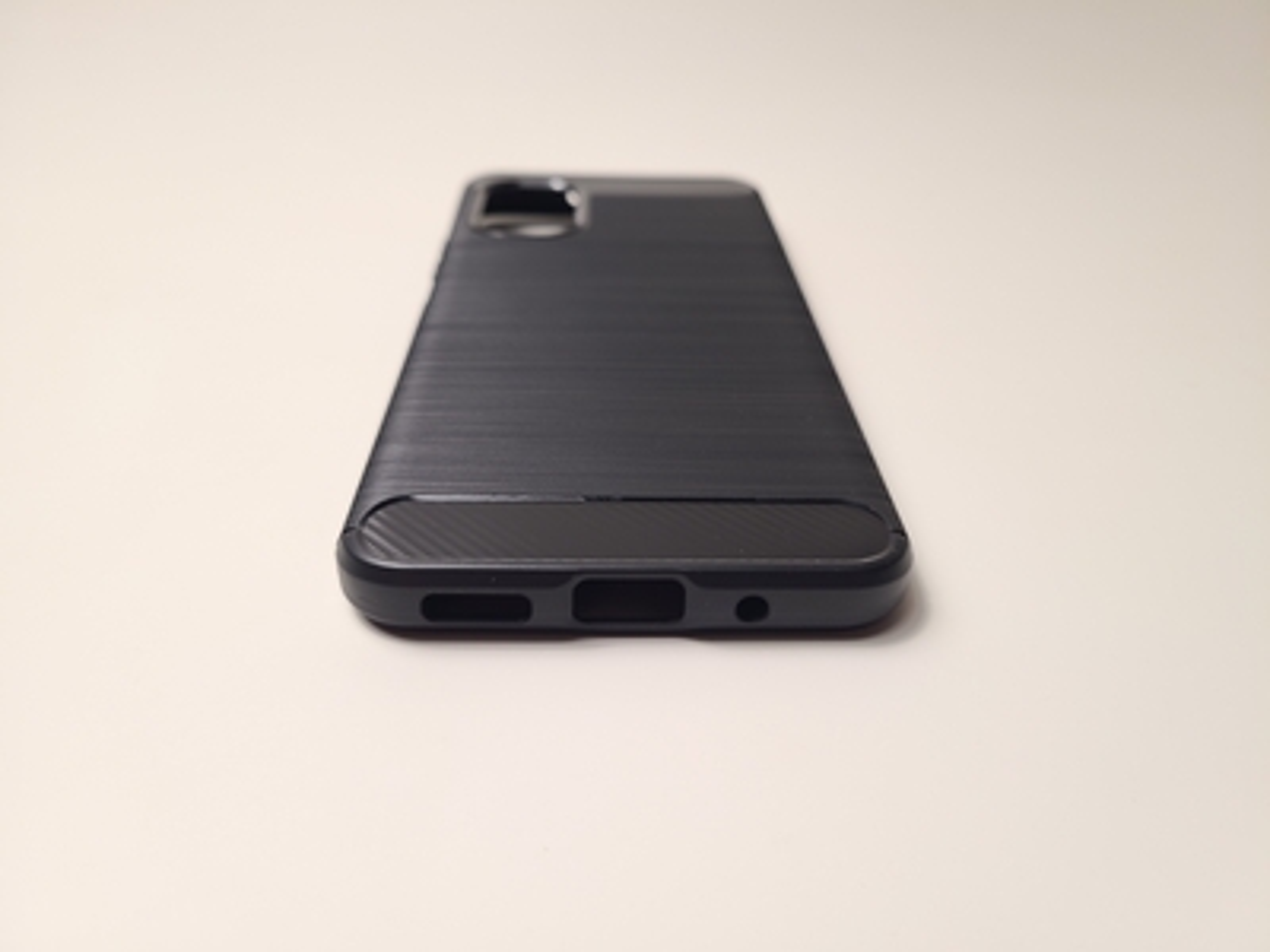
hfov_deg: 67.3
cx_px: 635
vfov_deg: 53.1
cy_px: 476
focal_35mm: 26
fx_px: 954
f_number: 1.8
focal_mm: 5.4
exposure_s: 1/50
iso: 64
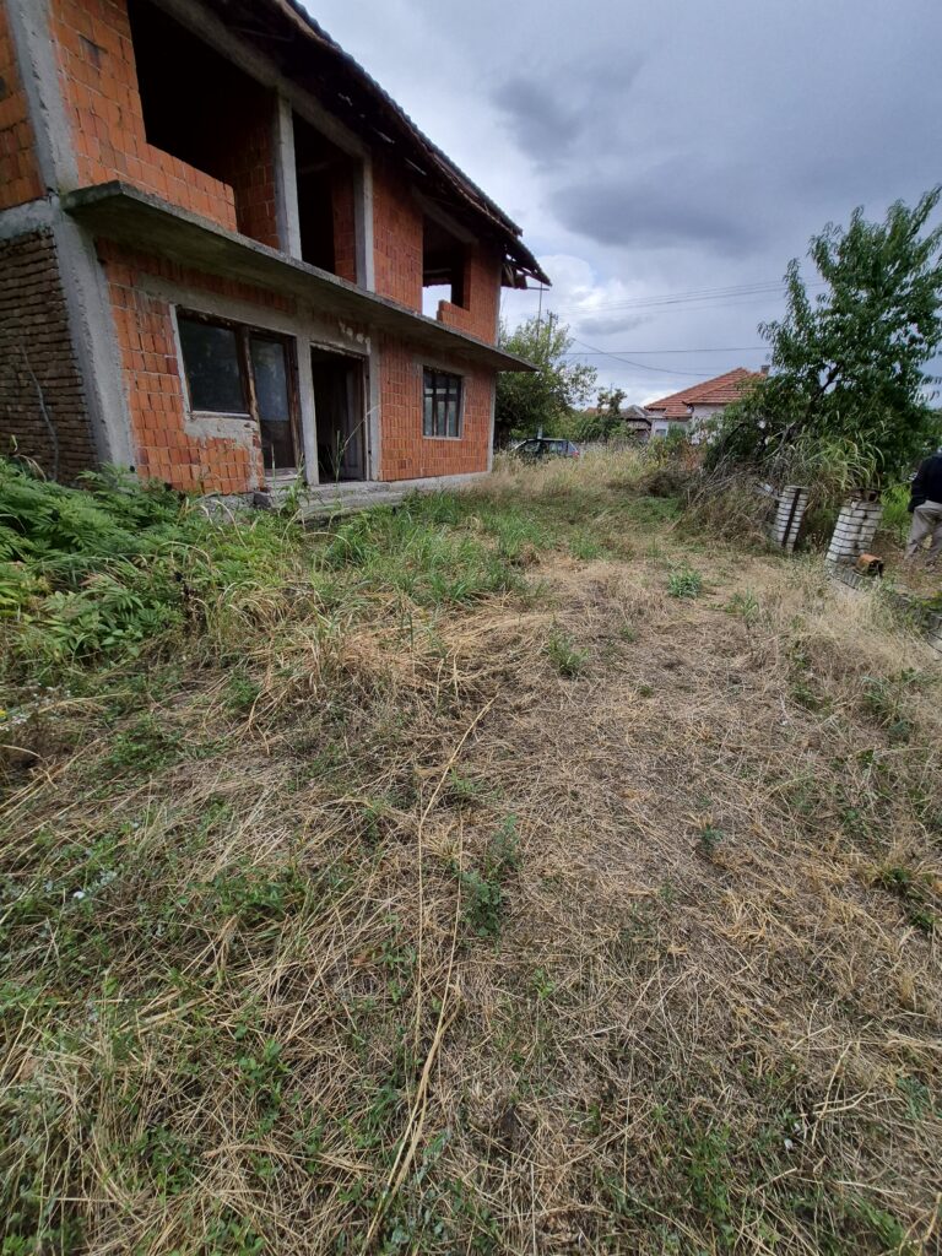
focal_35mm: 13
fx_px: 472
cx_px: 471
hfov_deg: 89.9
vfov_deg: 106.2
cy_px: 628
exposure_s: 1/846
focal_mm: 1.74
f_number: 2.2
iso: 40
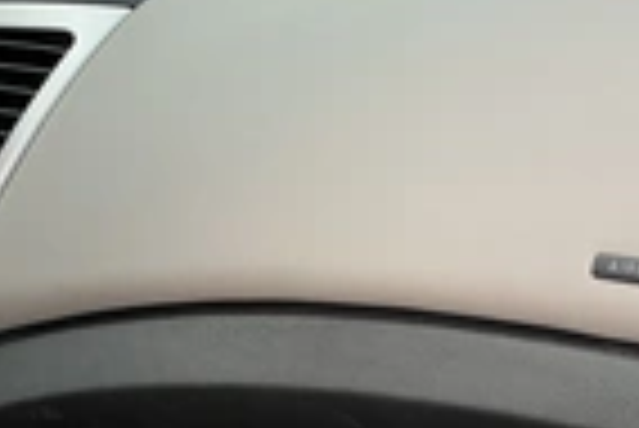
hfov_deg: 24.3
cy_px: 104
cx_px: 531
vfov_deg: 16.6
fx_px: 1457
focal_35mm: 82
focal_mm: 3
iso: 20
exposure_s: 1/171
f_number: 1.8
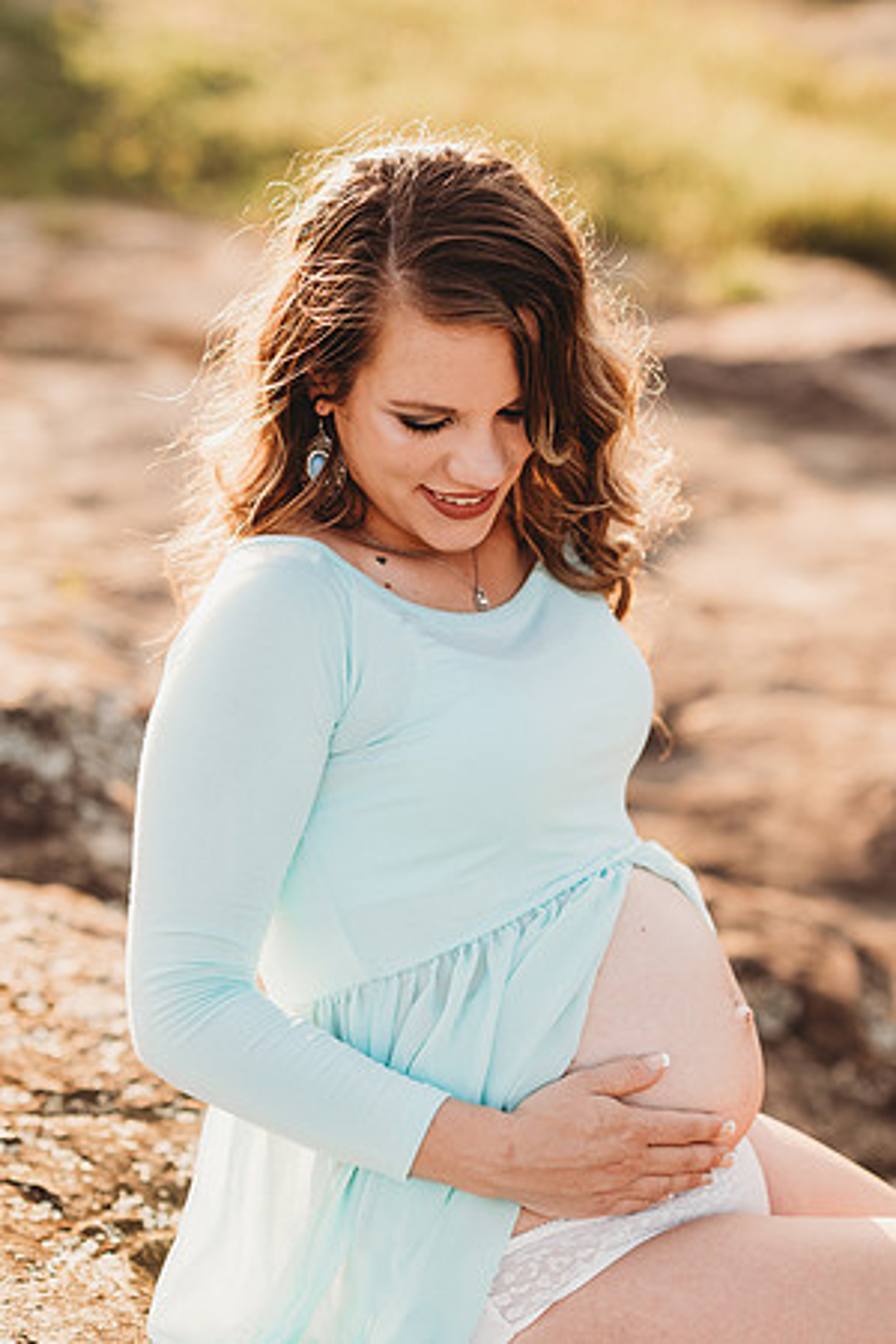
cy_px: 672
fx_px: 3173
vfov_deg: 23.9
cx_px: 448
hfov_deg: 16.1
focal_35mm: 85
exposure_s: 1/500
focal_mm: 85
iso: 160
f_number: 2.5
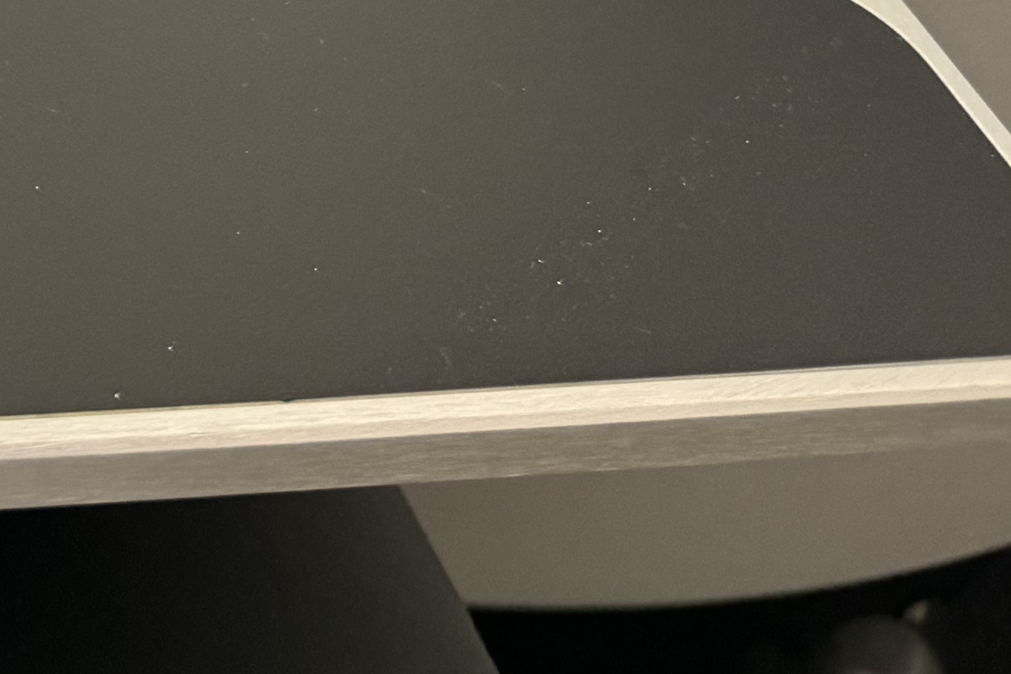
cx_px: -625
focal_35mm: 87
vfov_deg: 14.4
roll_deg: -2.4
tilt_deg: -40.3
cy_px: -413
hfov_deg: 19.5
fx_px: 2443
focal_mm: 6.76
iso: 320
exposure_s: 1/56
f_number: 1.78
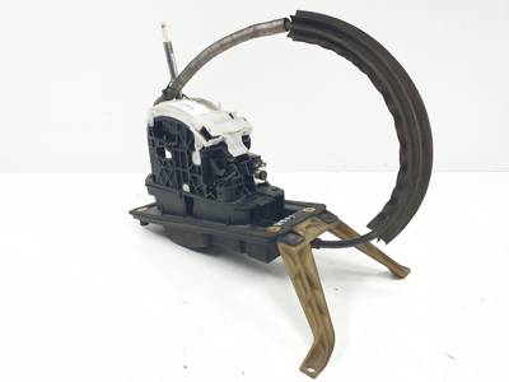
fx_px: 382
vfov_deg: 53.1
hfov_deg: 67.3
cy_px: 191
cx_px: 254
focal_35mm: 26
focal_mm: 4.3
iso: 50
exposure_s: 1/120
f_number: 2.4
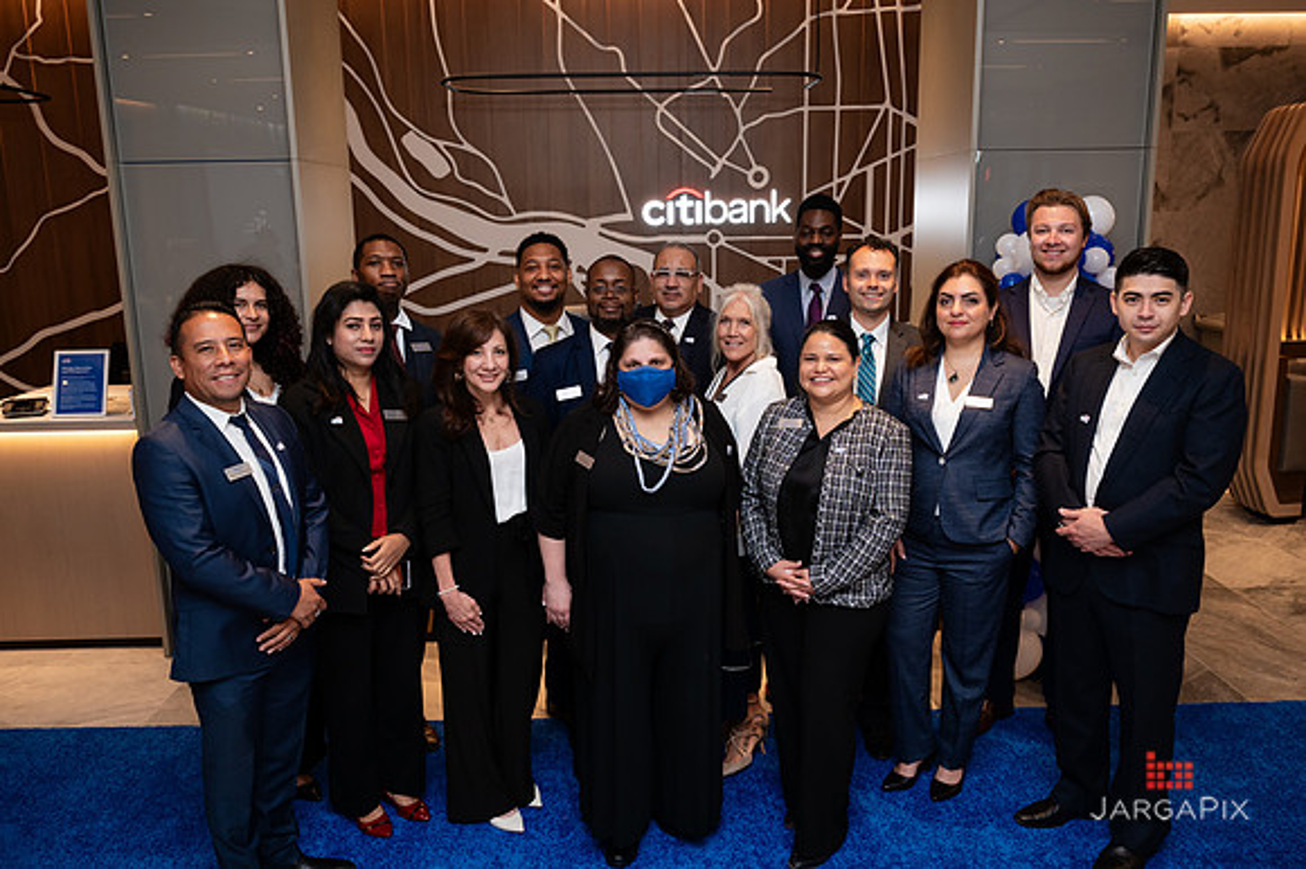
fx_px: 1040
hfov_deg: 64.2
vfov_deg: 45.3
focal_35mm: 29
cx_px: 638
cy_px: 425
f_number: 4.5
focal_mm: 27
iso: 640
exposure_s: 1/160
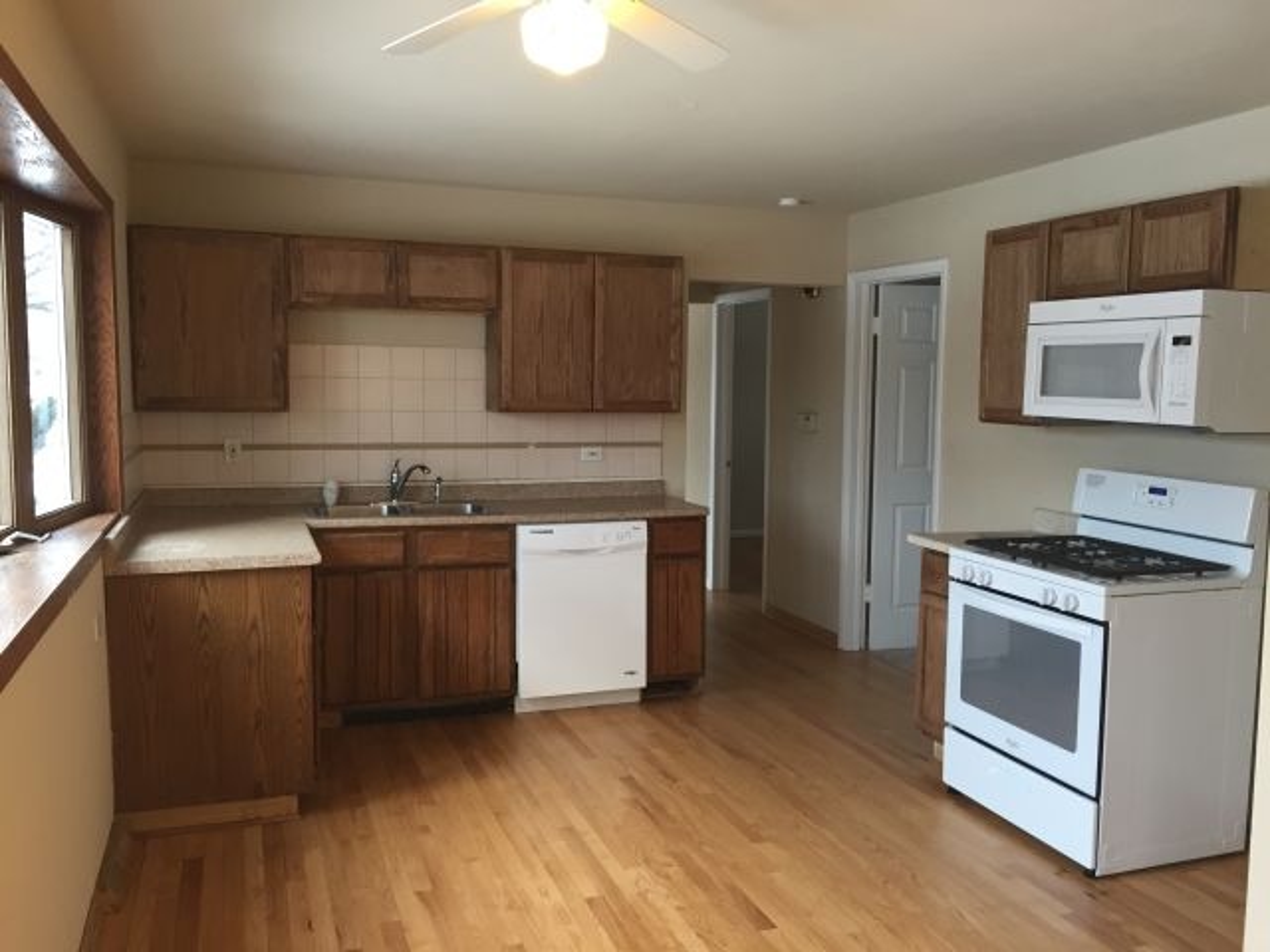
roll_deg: -0.4
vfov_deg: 48.2
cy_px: 476
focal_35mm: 29
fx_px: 1064
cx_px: 635
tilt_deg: -5.3
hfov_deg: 61.7
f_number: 2.2
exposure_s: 1/30
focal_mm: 4.15
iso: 80
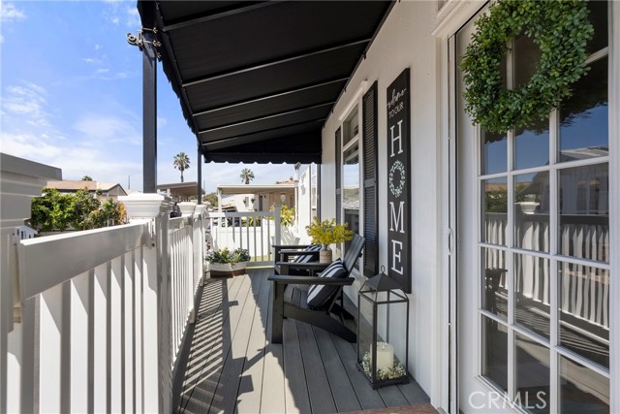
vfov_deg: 73.8
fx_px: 276
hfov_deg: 96.7
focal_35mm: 16
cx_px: 310
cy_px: 207
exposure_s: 1/250
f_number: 9
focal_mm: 16
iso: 320
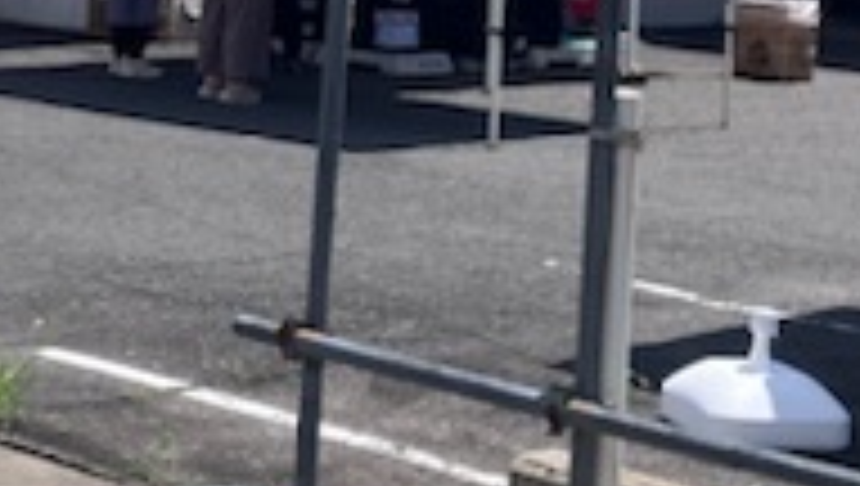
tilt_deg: +1.4
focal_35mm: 102
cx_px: 275
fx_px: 2329
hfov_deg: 20.8
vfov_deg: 11.4
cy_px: -248
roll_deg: -3.6
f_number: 1.8
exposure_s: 1/2114
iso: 32
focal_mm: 3.99
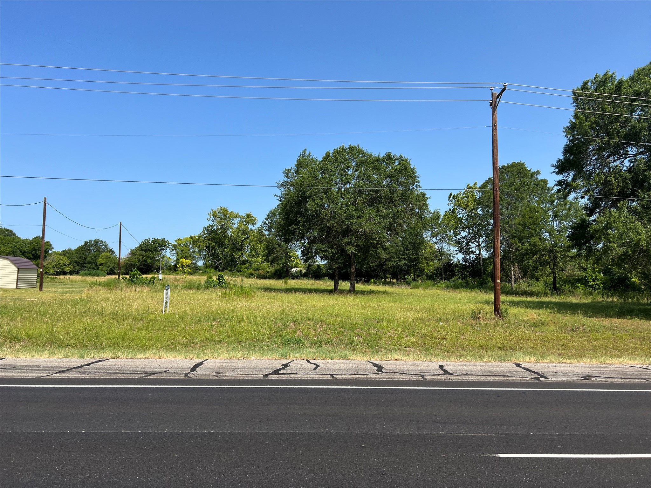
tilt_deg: +1.0
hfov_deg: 67.3
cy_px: 244
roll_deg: +3.3
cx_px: 326
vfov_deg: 53.1
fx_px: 489
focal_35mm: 26
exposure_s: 1/3831
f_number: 1.5
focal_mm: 5.7
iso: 50
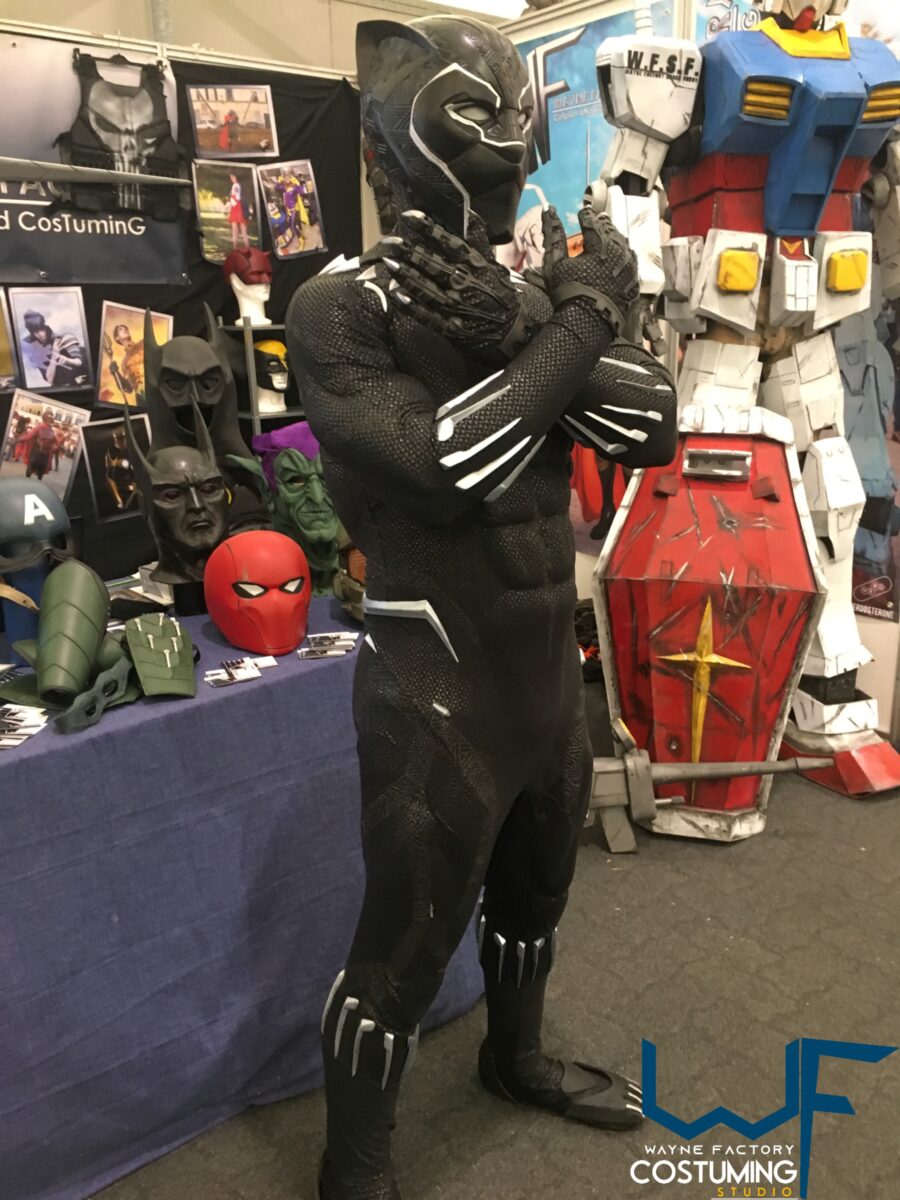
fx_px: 1005
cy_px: 600
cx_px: 450
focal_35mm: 29
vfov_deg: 61.7
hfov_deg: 48.2
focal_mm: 4.15
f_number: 2.2
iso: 200
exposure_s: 1/25
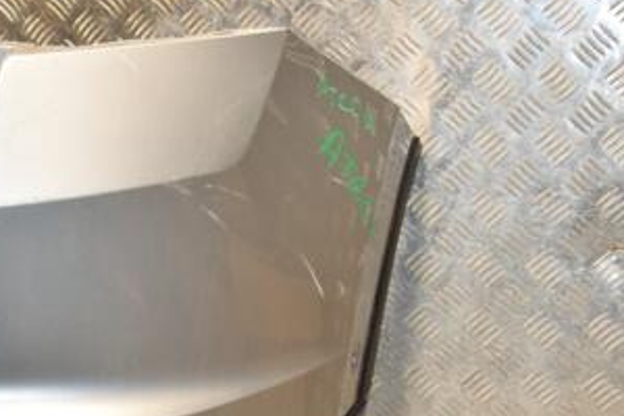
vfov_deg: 17.2
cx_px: 100
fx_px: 1352
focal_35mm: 78
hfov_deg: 25.4
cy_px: 387
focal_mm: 26
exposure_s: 1/200
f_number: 7.1
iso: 800
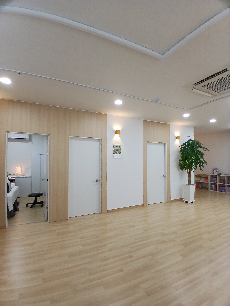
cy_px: 153
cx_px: 115
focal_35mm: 17
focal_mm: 1.4
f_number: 2.2
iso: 100
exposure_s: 1/40
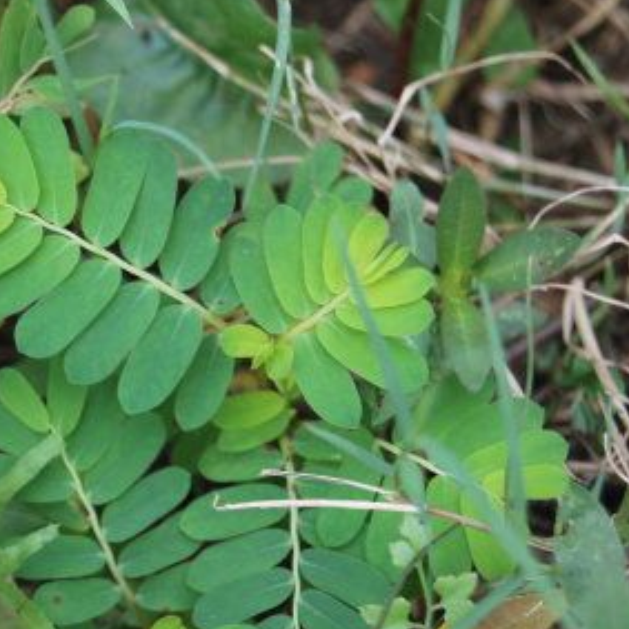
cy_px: 342
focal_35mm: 122
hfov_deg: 14.3
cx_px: 182
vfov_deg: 14.3
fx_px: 2503
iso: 200
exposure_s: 1/80
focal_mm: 55
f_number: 5.6
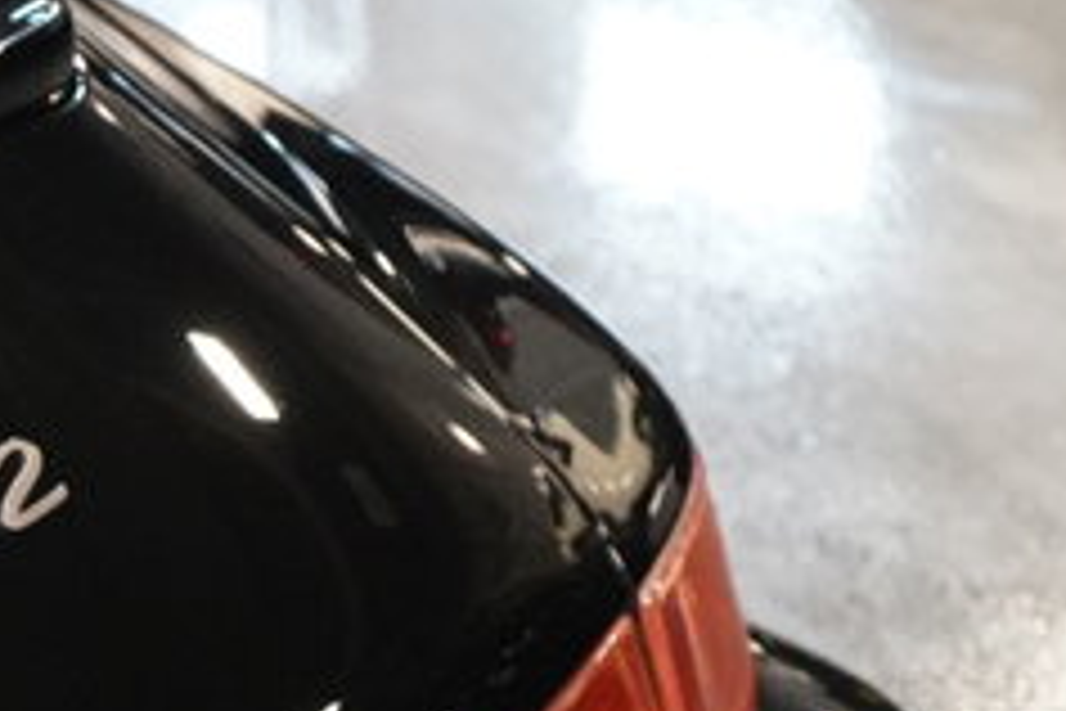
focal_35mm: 162
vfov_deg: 8.4
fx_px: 4797
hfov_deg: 12.3
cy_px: 706
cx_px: -263
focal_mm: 50
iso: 12800
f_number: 4.5
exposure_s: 1/50
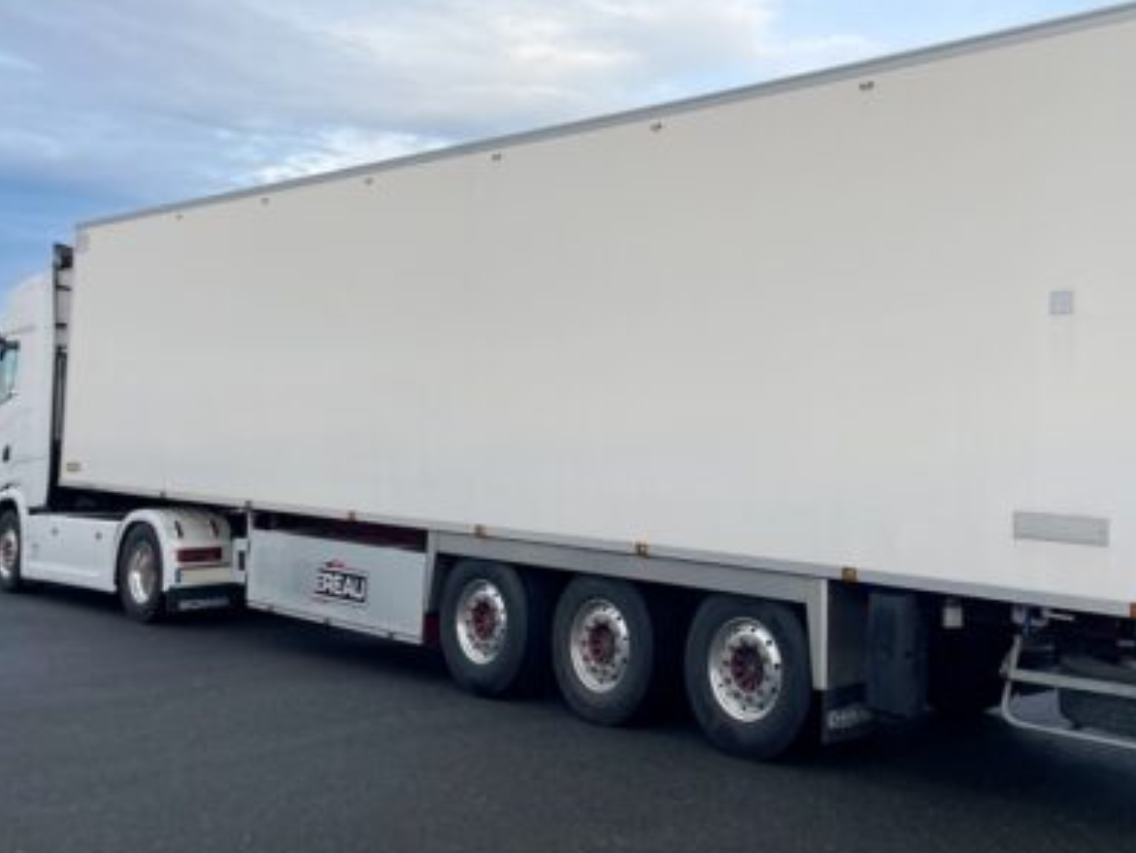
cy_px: 387
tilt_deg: +3.2
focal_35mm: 40
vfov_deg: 36.0
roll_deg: -0.2
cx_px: 778
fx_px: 1313
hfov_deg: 45.9
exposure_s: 1/475
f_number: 1.6
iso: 32
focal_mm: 4.2
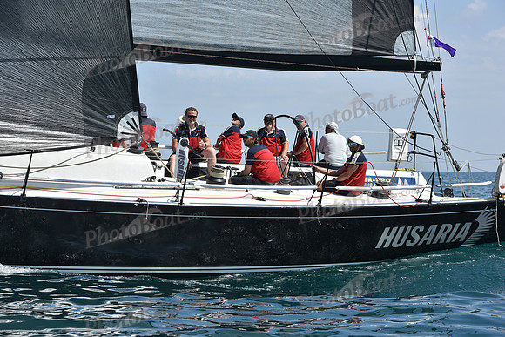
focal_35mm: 92
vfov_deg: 14.9
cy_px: 168
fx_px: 1291
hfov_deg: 22.1
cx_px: 252
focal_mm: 92
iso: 250
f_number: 8
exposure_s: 1/1250
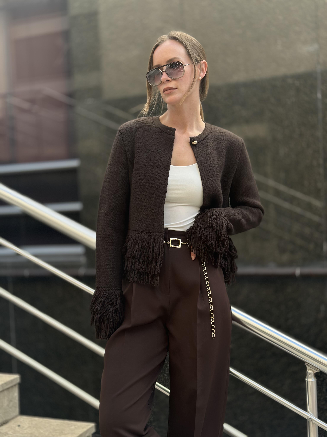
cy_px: 218
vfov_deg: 39.7
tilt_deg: -2.7
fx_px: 605
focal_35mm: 48
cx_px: 164
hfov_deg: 30.3
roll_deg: +2.4
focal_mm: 6.86
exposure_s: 1/672
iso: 80
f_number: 1.78
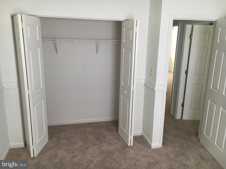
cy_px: 84
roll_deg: +0.0
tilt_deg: -13.8
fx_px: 189
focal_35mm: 29
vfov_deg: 48.2
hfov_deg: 61.7
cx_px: 113
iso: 64
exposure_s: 1/30
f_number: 2.2
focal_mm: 4.15
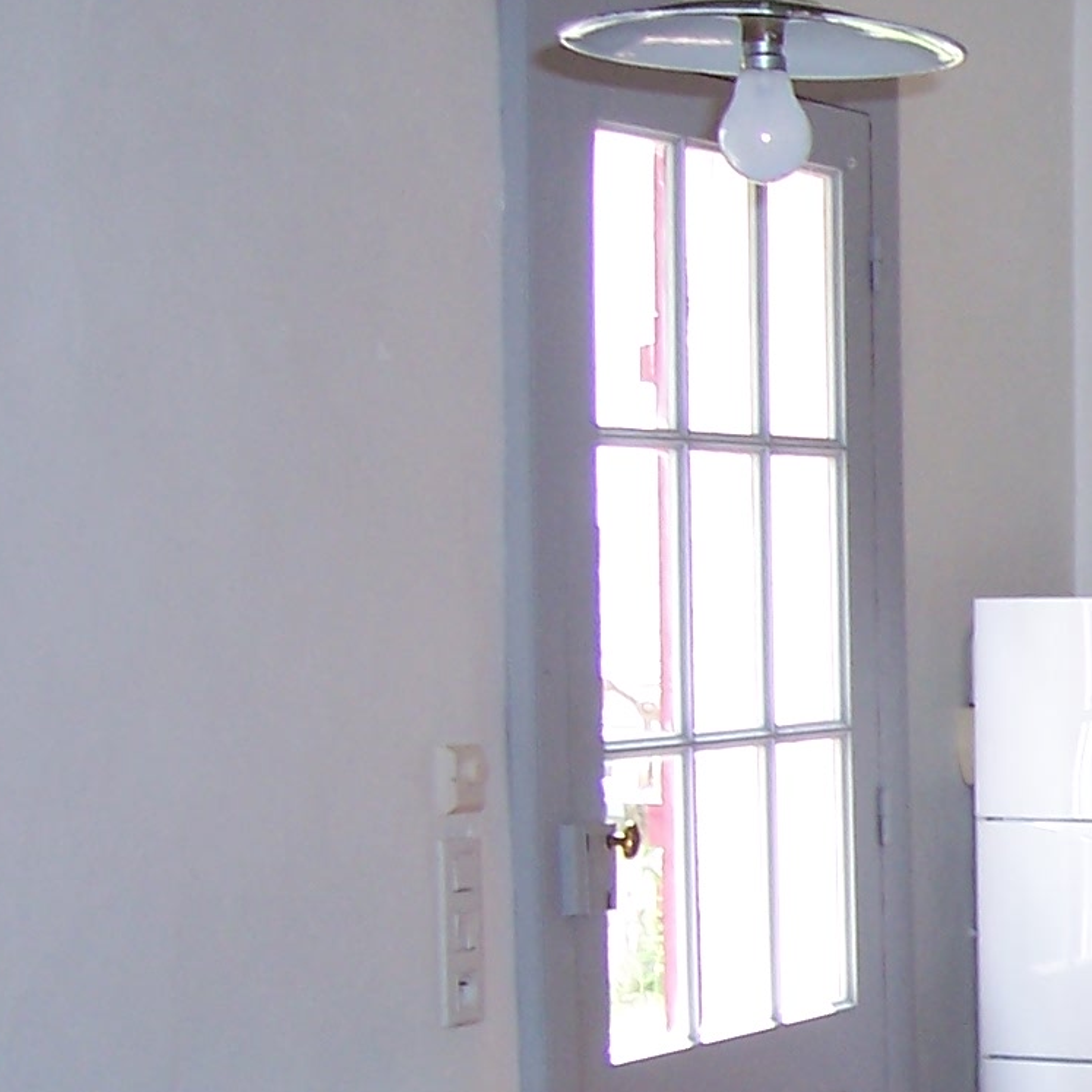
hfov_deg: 15.1
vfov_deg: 16.7
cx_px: 1829
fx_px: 3676
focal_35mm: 103
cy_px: 939
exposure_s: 1/60
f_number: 2.7
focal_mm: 5.6
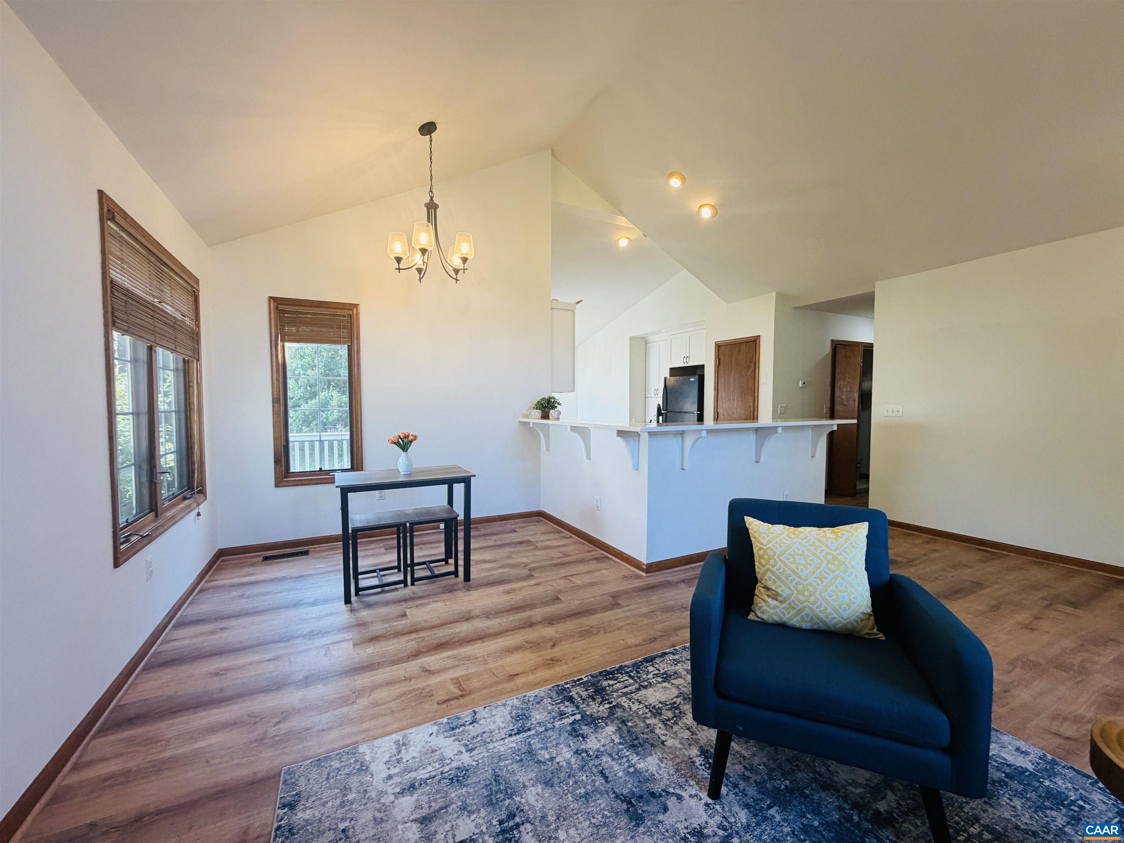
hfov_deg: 102.1
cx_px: 562
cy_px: 422
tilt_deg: -2.5
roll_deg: +0.1
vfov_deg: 85.7
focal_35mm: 14
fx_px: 455
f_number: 2.2
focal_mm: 2.22
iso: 200
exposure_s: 1/120
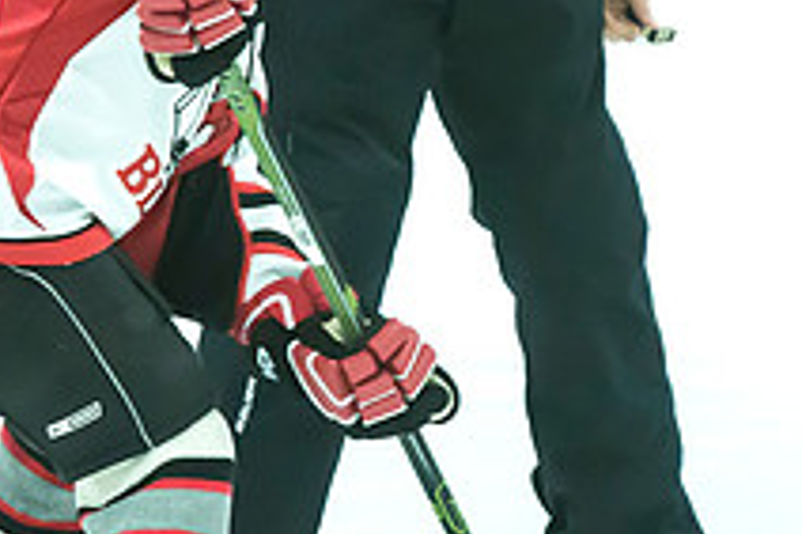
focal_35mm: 740
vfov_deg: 1.9
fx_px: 16472
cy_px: 237
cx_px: 514
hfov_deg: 2.8
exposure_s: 1/640
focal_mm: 270
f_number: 5.6
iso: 6400
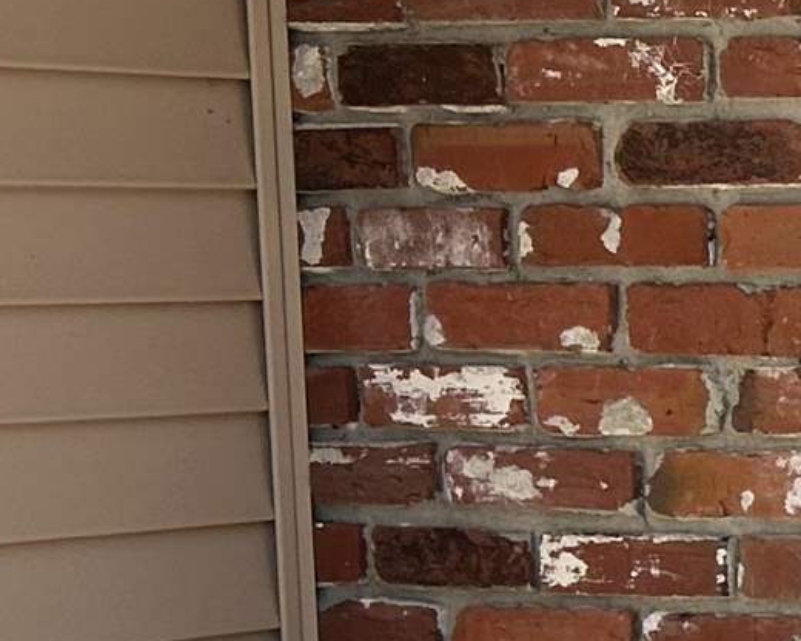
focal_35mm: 150
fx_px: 3556
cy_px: 596
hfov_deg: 10.2
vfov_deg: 10.2
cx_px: 2230
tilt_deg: -5.5
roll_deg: +0.6
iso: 50
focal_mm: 5.7
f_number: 1.5
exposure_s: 1/1669
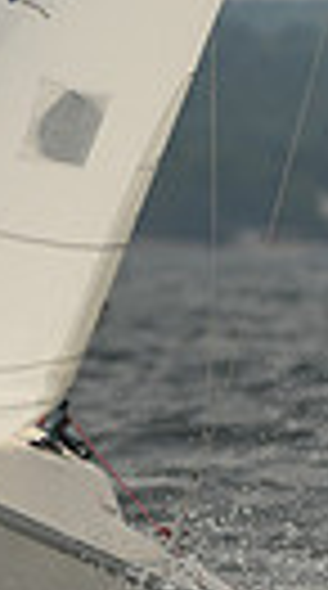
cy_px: 322
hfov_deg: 0.6
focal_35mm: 1861
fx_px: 28980
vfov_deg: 1.2
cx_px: 162
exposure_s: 1/1000
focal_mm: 400
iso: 250
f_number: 7.1
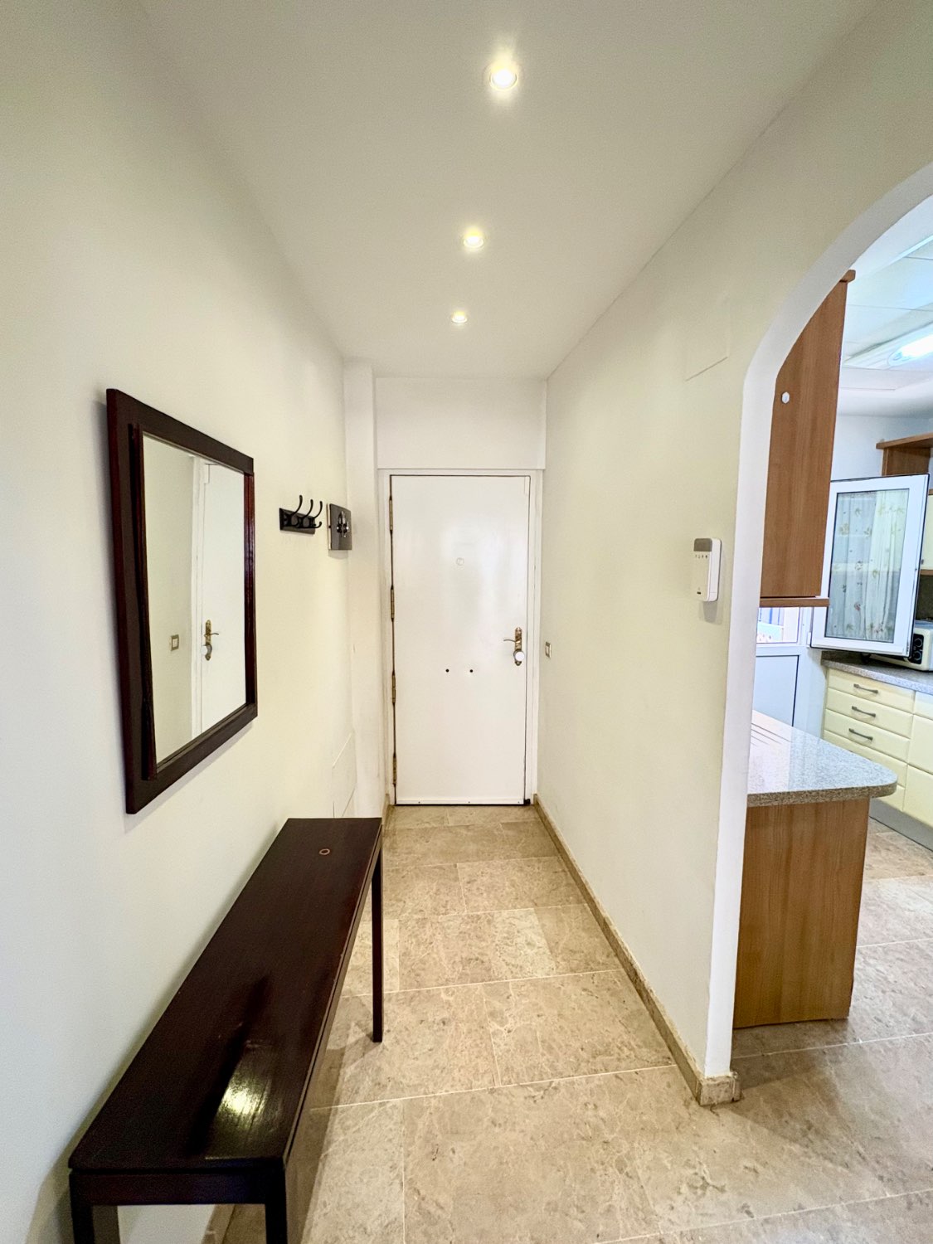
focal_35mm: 14
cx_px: 466
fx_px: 503
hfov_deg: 85.7
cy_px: 622
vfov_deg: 102.1
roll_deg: -2.3
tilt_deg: -6.2
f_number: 2.2
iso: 250
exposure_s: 1/50
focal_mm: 2.22
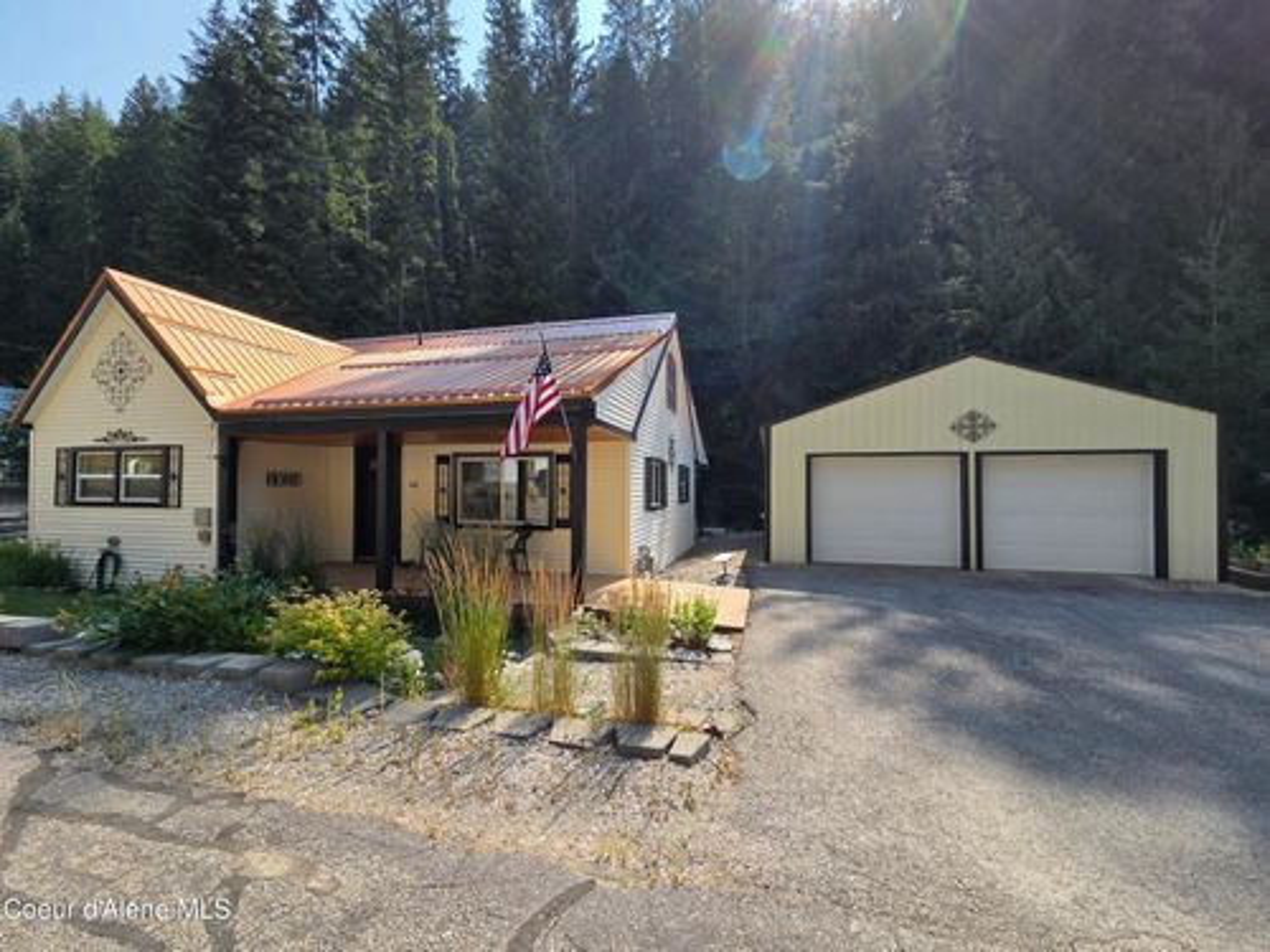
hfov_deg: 106.2
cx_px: 635
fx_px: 477
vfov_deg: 89.9
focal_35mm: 13
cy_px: 476
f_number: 2.2
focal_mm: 2.2
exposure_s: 1/1090
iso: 50
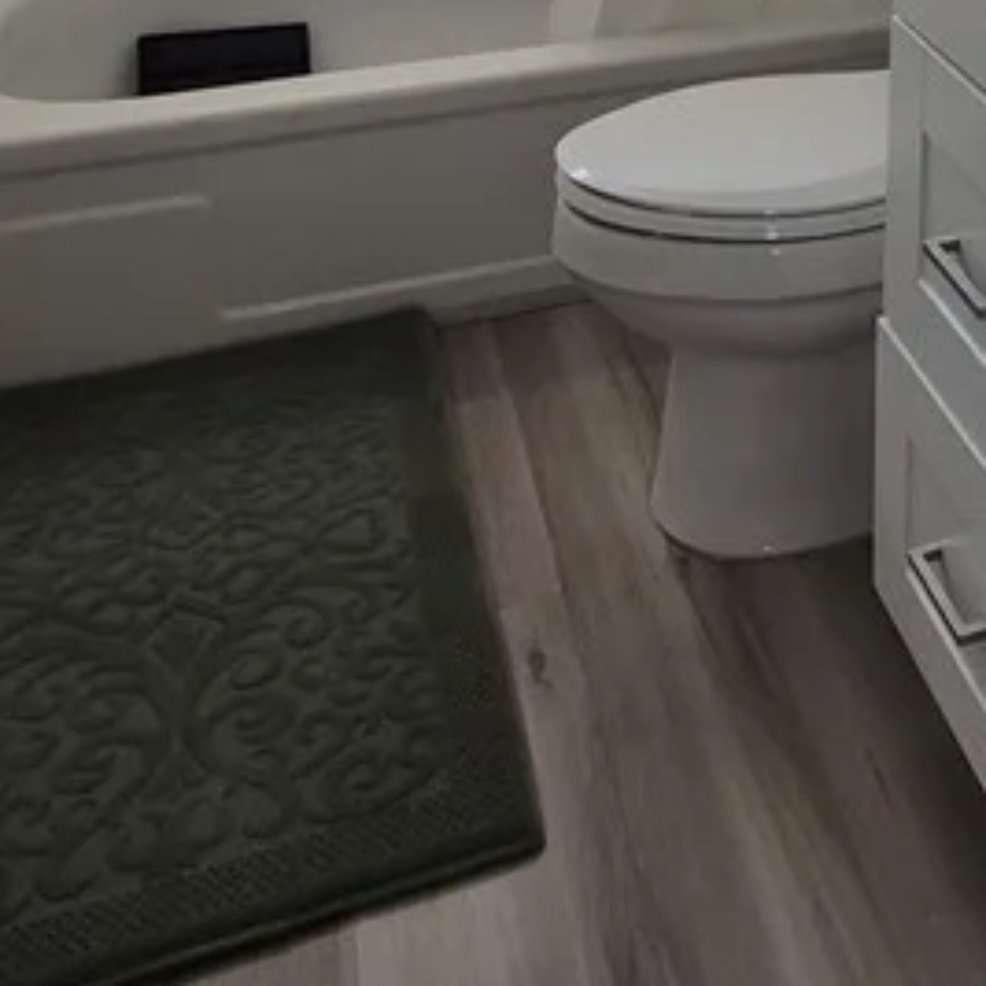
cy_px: -174
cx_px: 927
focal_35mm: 44
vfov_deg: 32.3
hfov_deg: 35.6
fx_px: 1418
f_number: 2.2
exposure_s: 1/60
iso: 125
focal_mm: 1.74
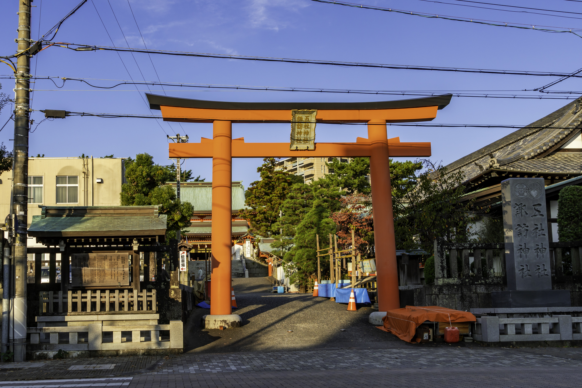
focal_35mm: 39
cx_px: 291
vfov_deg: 34.2
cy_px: 194
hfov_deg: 49.6
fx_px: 630
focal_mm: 26
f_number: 8
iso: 160
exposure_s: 1/250
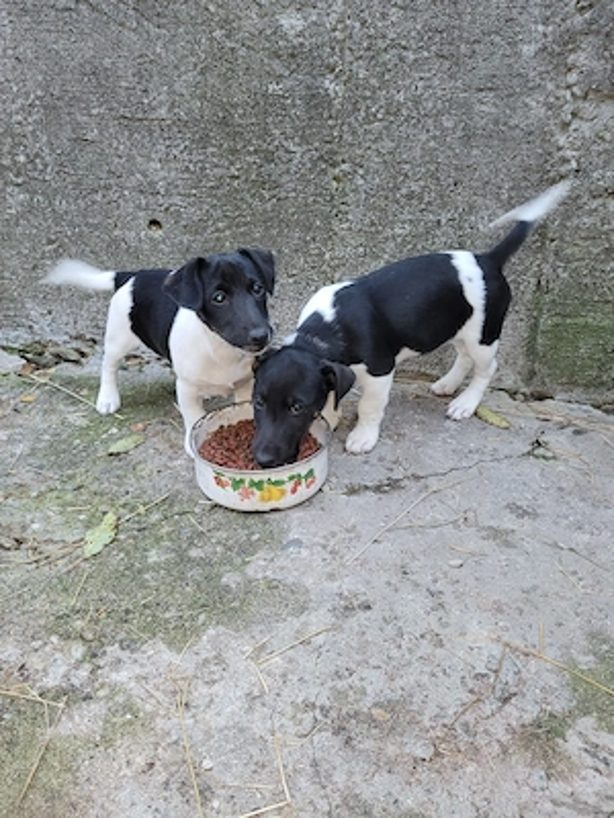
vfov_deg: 67.3
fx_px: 615
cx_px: 307
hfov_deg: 53.1
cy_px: 409
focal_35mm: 26
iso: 100
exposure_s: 1/33
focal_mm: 5.4
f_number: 1.8
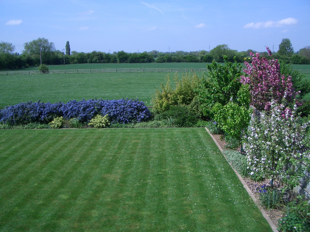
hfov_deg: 52.6
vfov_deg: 40.7
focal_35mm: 35
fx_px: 313
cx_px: 155
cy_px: 116
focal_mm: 5.8
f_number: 4.3
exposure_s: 1/400
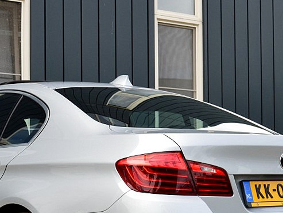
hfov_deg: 20.6
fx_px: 777
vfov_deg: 15.4
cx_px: 90
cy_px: 181
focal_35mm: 95
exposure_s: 1/200
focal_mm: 30
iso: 400
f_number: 10
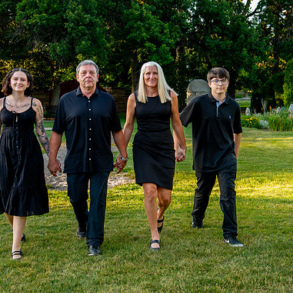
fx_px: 689
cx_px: 158
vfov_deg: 24.0
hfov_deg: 24.0
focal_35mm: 72
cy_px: 128
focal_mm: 48
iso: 1000
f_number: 5.6
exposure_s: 1/160
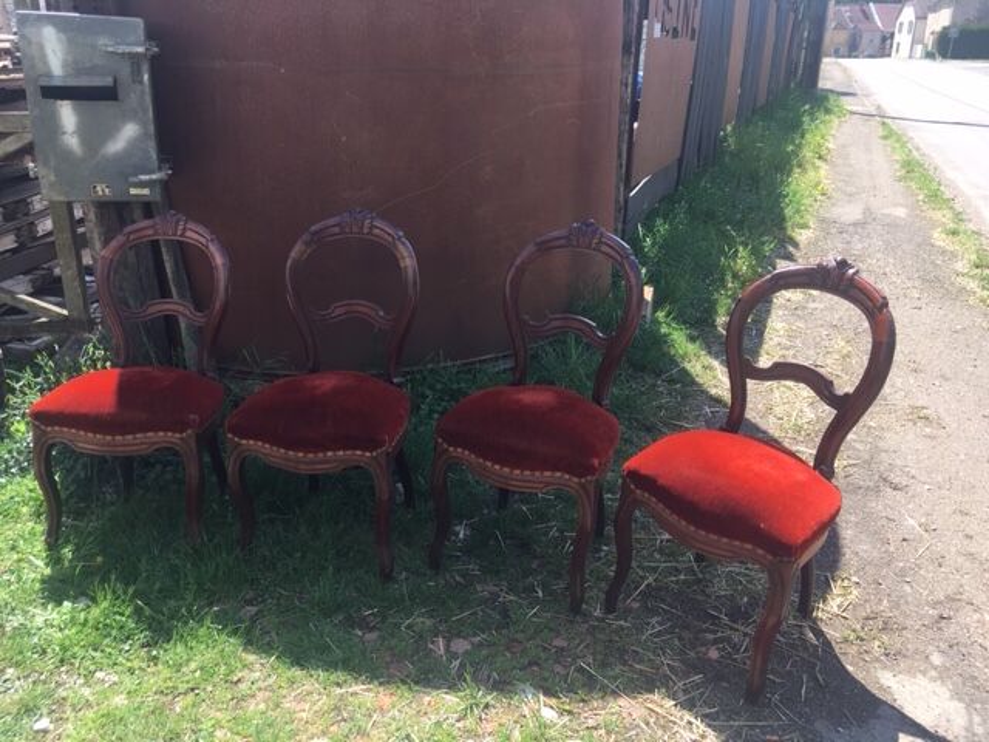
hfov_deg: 61.7
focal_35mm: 29
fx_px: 829
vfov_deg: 48.2
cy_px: 371
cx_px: 494
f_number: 2.2
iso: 25
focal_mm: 4.15
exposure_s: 1/444
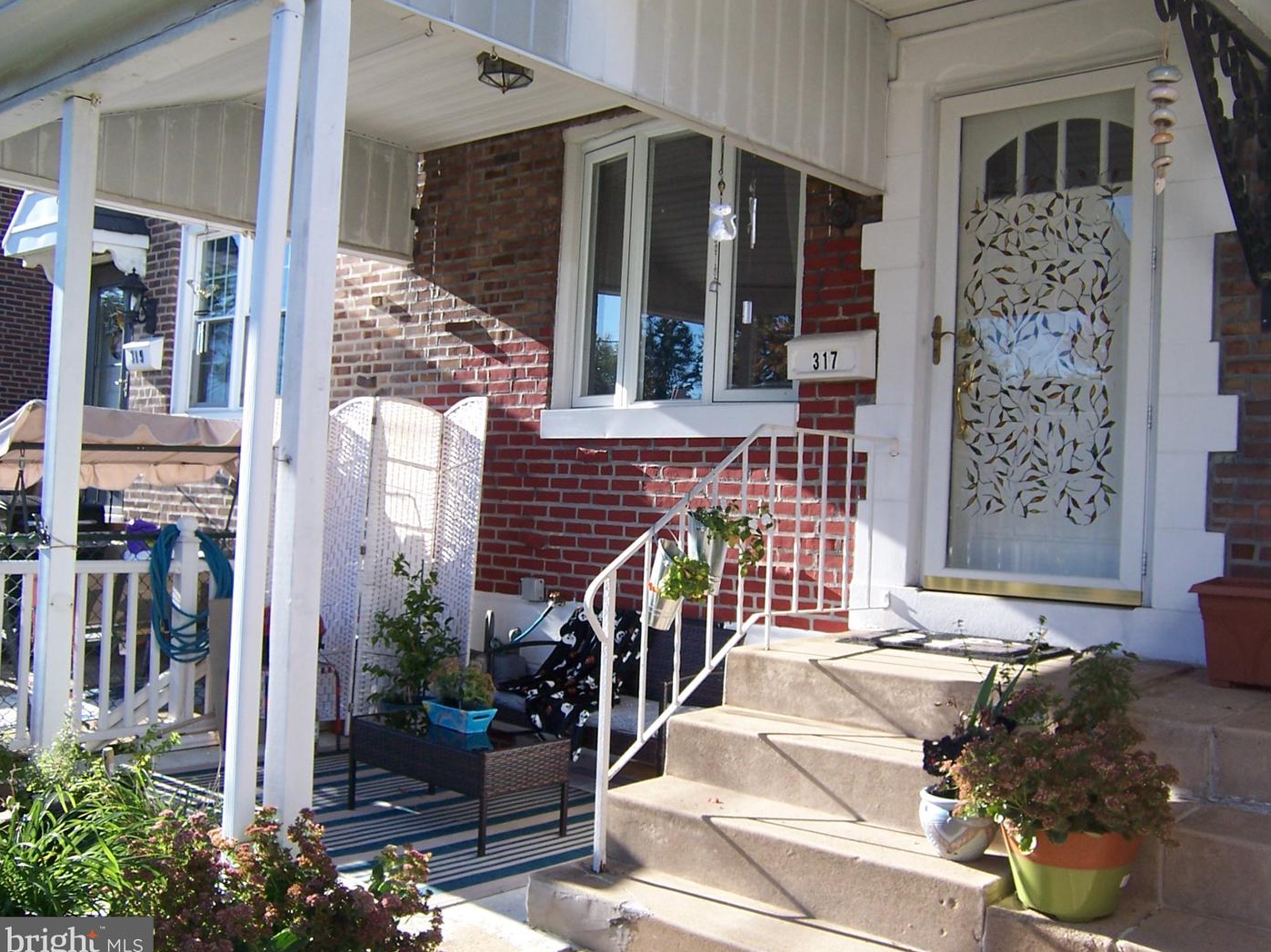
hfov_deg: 54.0
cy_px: 479
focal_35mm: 34
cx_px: 648
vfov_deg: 41.8
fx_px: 1248
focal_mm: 5.5
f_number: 3.4
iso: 80
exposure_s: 1/250
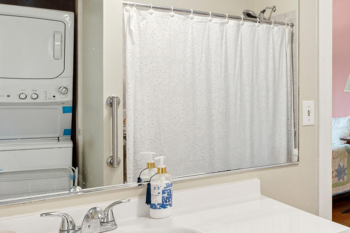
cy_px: 102
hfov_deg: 42.6
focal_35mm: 40
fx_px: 389
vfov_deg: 33.4
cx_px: 340
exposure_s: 1/5
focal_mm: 16
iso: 400
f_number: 7.1
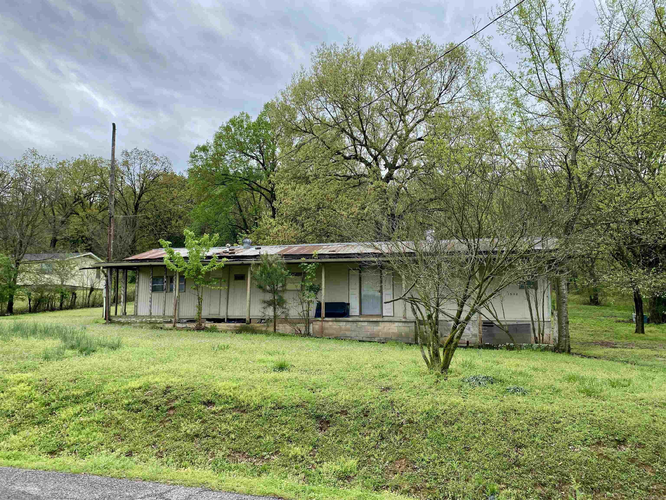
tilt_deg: +7.6
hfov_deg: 67.3
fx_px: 500
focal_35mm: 26
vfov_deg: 53.1
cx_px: 333
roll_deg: +0.0
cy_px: 250
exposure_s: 1/871
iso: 32
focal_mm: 4.25
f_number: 1.8
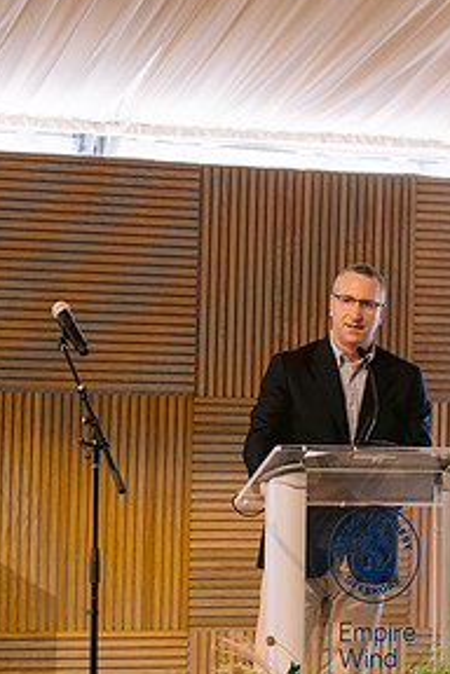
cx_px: 338
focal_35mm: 133
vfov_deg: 15.4
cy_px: 379
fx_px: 2494
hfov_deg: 10.3
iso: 800
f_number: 2.8
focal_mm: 85
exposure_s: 1/160
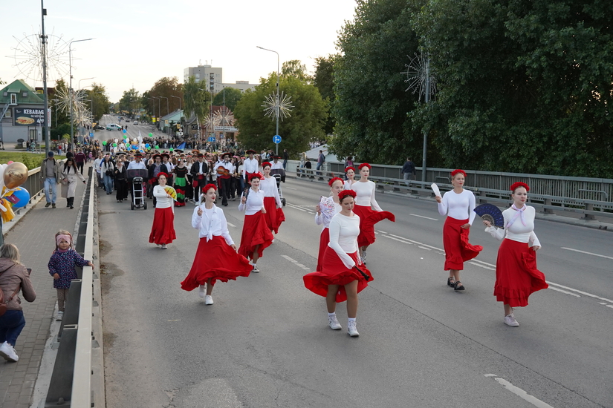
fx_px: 766
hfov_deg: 43.6
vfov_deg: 29.9
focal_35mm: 45
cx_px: 306
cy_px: 204
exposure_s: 1/2000
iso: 1600
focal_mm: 30
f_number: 4.5
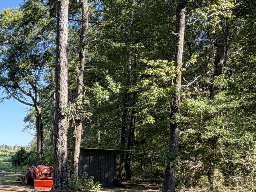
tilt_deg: -2.9
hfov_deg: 31.5
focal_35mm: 47
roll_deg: -1.7
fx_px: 347
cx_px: -74
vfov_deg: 29.6
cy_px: 172
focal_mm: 2.22
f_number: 2.2
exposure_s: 1/146
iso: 64
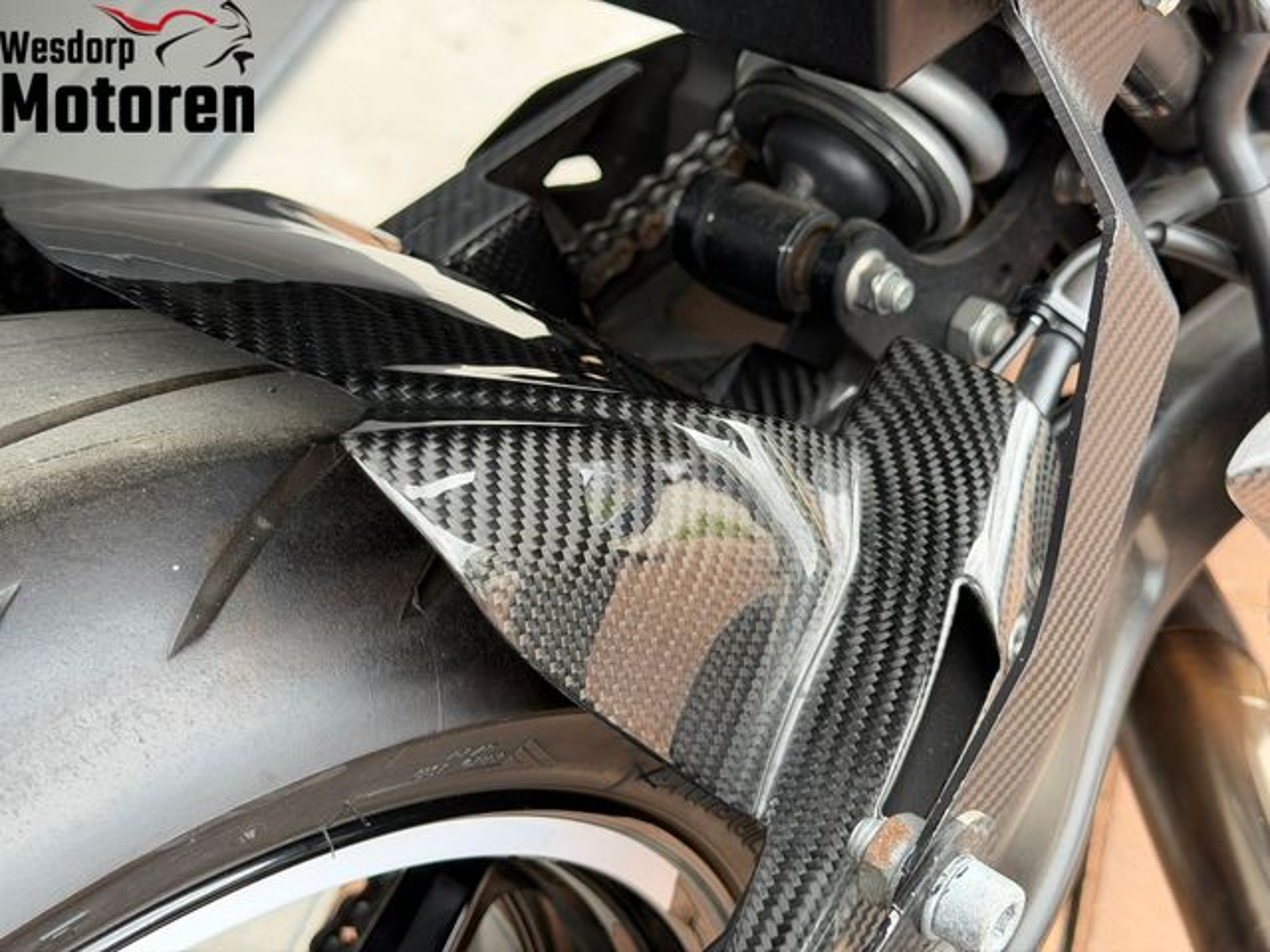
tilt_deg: -47.4
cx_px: 635
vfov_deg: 30.3
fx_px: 1761
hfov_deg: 39.7
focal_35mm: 48
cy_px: 476
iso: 64
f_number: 1.78
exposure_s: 1/179
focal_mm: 6.76
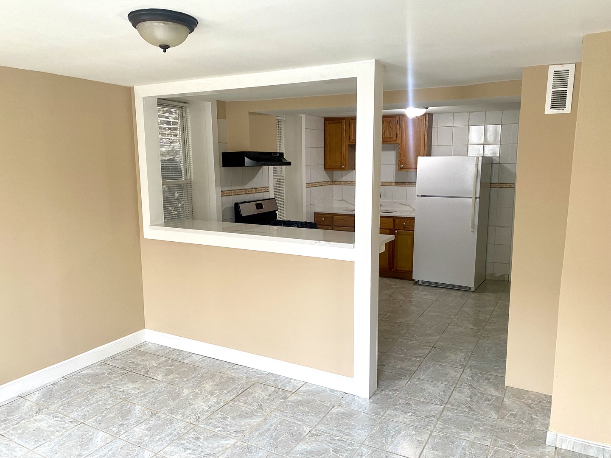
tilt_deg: -9.0
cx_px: 306
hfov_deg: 67.3
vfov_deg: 53.1
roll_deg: -0.4
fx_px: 459
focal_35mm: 26
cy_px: 229
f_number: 1.8
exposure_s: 1/60
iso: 100
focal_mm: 4.25
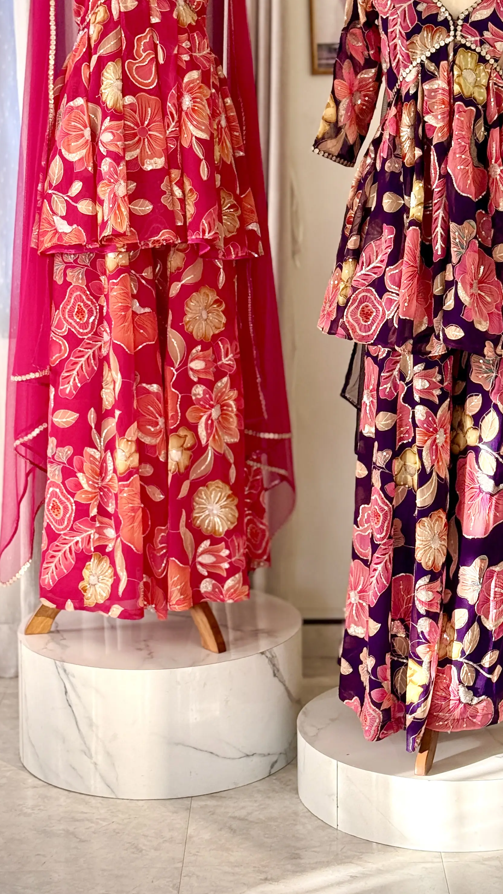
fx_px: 1684
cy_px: 314
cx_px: 336
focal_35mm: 71
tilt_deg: -8.1
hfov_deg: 16.9
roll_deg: +0.5
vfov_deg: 29.6
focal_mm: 6.76
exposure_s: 1/60
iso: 200
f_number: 1.78
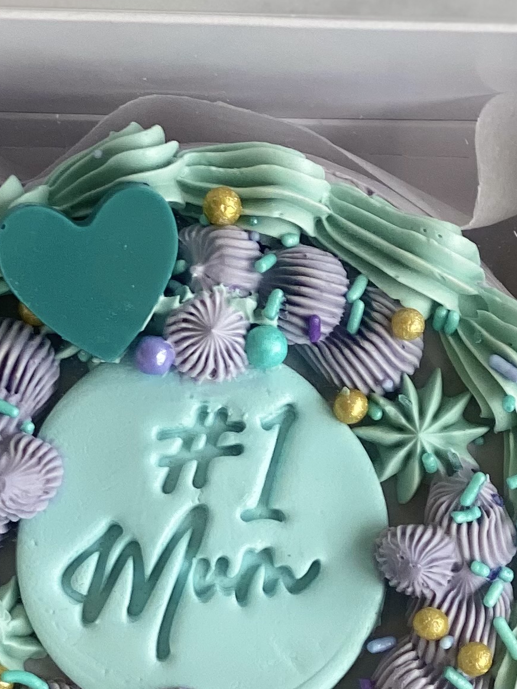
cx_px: 441
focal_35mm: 180
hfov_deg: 8.2
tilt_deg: -87.3
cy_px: 784
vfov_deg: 10.8
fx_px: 3584
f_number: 2
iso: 32
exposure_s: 1/120
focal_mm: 6
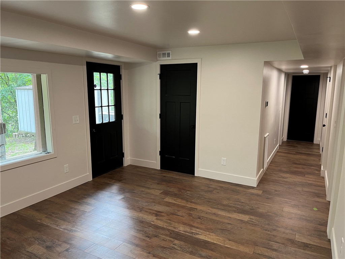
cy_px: 130
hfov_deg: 67.3
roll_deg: -0.4
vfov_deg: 53.1
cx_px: 172
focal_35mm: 26
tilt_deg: -9.4
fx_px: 259
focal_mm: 5.1
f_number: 1.6
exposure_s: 1/60
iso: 100
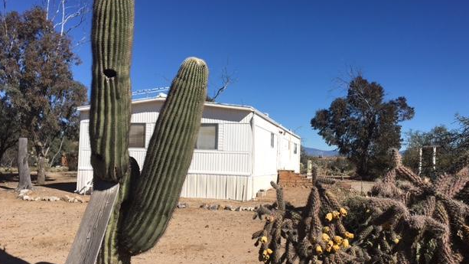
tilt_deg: +1.6
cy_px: 151
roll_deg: -1.7
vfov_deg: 35.6
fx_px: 410
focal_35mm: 33
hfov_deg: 59.5
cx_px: 239
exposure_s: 1/2404
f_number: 2.2
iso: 25
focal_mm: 4.15
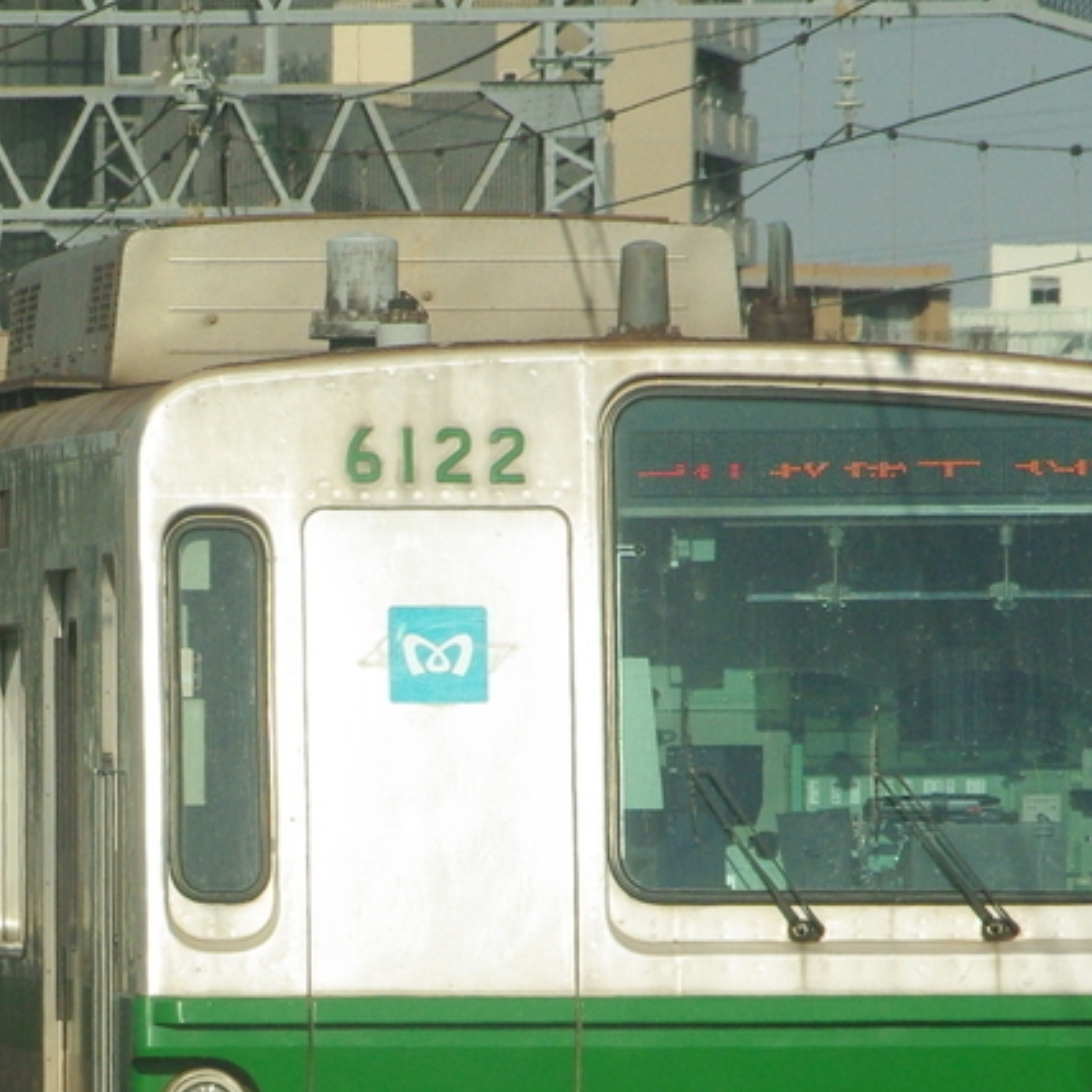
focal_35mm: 715
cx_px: -18
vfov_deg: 2.5
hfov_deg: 2.5
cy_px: 921
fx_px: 25519
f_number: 13
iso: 800
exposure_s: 1/1000
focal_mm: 200
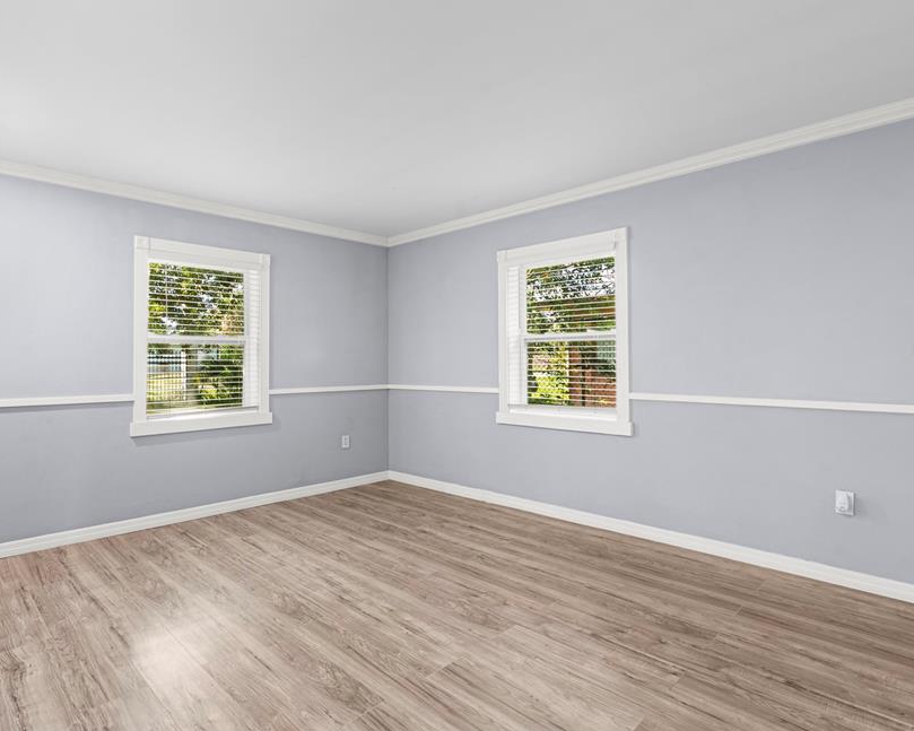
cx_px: 399
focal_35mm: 19
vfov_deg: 70.8
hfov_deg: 82.9
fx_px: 514
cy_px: 350
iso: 200
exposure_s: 1/40
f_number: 9
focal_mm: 16
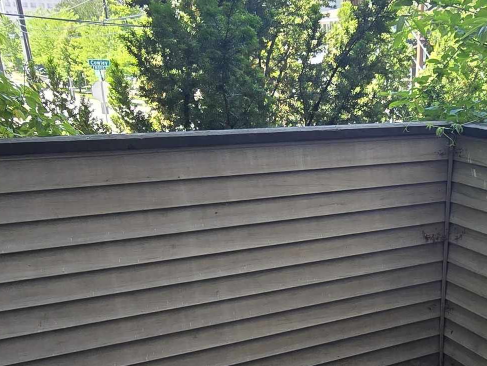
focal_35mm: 41
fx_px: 577
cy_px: 336
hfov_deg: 43.7
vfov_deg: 33.1
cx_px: 386
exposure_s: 1/180
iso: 50
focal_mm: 2.2
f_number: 2.2
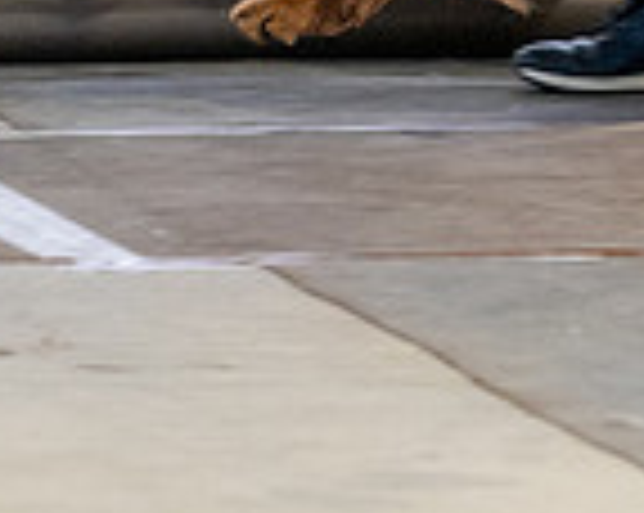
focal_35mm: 649
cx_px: 732
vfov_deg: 2.4
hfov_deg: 3.0
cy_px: -387
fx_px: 12353
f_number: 3.5
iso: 6400
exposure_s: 1/250
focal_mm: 146
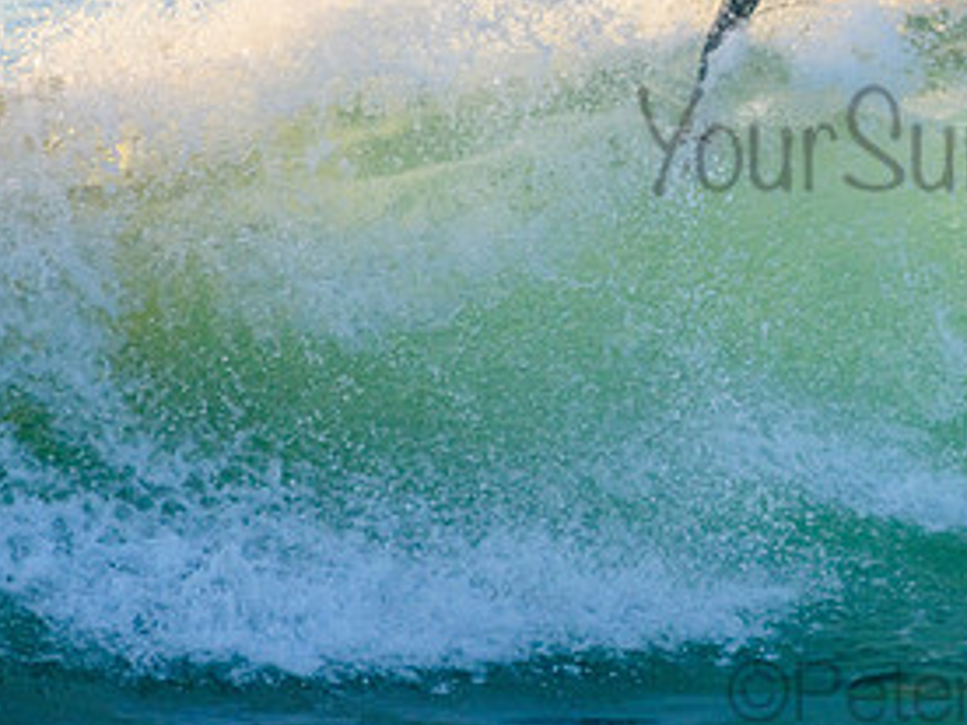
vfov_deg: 1.0
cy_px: 110
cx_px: 999
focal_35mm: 1515
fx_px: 42322
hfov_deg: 1.3
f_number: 5.6
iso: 640
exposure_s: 1/1250
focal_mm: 500
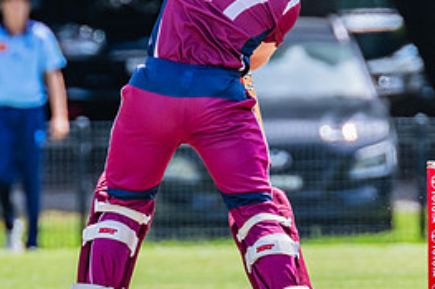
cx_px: 281
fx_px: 20733
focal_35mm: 1717
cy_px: 90
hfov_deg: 1.2
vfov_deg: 0.8
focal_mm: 600
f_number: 8
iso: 800
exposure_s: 1/1250
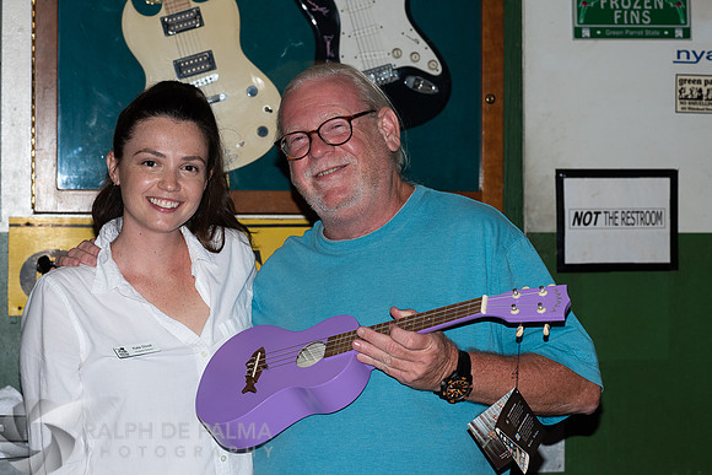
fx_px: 1681
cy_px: 238
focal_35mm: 85
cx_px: 356
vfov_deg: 16.1
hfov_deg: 23.9
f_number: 7.1
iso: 800
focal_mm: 85
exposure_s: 1/200
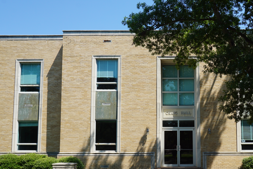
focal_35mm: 45
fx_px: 316
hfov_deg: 42.8
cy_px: 111
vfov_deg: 29.7
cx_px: 175
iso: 100
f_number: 10
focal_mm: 20
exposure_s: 1/100
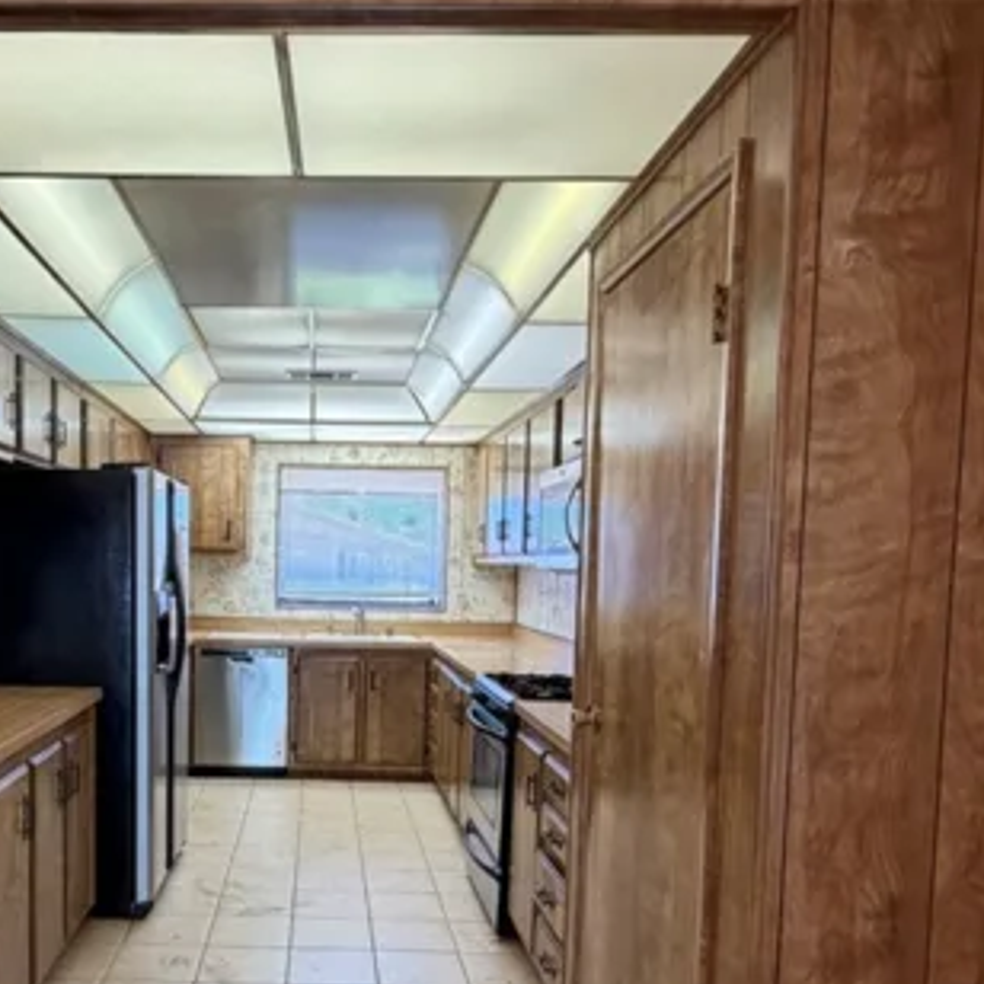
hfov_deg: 52.6
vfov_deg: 53.4
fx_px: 965
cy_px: 623
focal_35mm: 30
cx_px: 302
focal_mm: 2.22
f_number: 2.2
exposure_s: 1/120
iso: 320
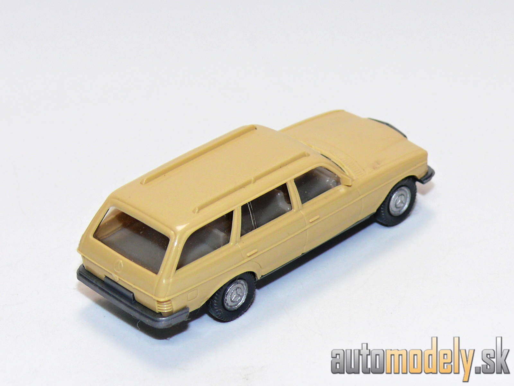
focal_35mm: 134
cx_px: 257
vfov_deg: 11.1
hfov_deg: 14.7
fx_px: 1990
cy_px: 193
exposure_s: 1/30
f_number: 4
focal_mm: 16
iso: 100
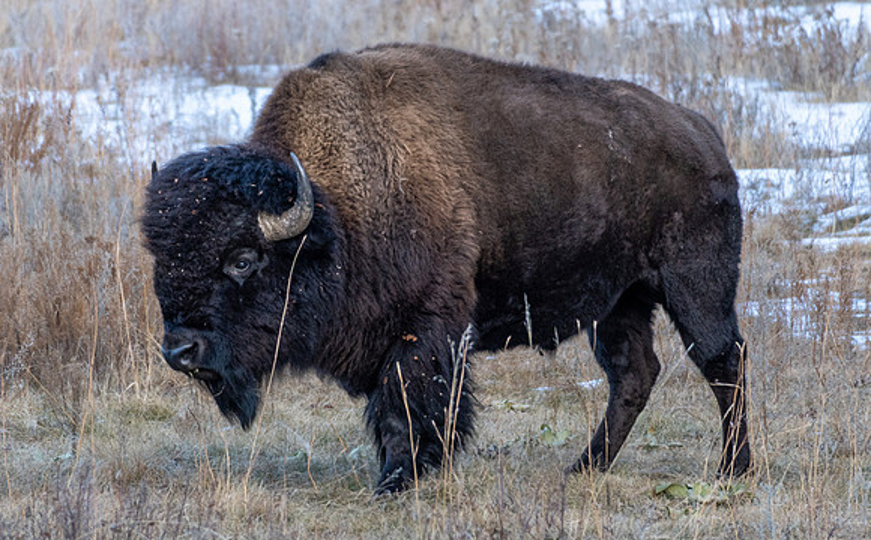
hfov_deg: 3.2
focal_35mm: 659
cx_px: 378
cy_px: 199
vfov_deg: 2.0
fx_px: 15610
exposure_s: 1/250
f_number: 6.3
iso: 800
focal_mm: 350
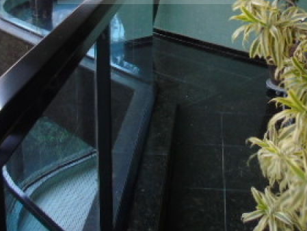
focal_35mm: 57
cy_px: -15
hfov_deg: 33.8
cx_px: 160
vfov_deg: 24.2
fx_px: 506
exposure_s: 1/30
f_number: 3.4
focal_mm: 4.4
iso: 250
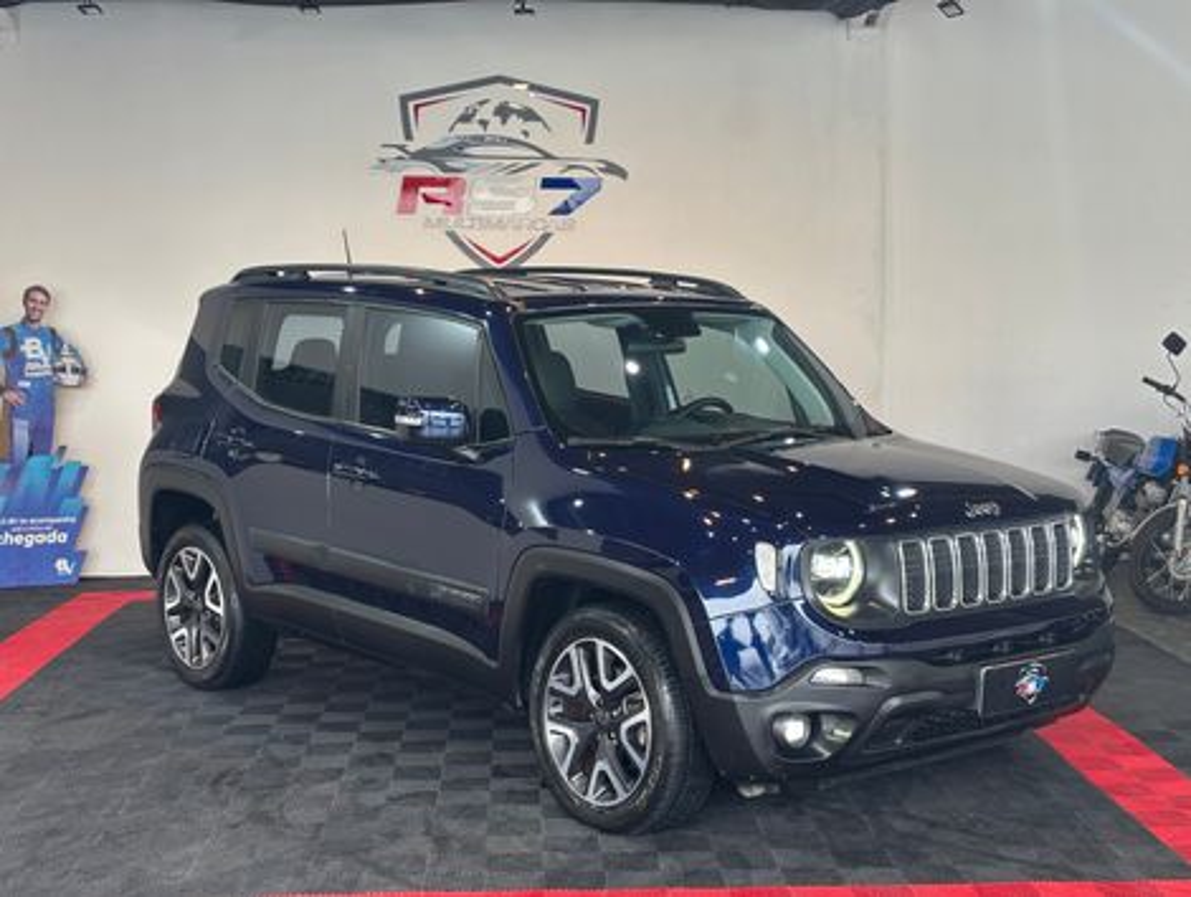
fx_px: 1792
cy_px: 448
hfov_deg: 36.8
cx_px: 596
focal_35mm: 52
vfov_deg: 28.1
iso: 64
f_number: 1.6
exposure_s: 1/120
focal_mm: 5.96
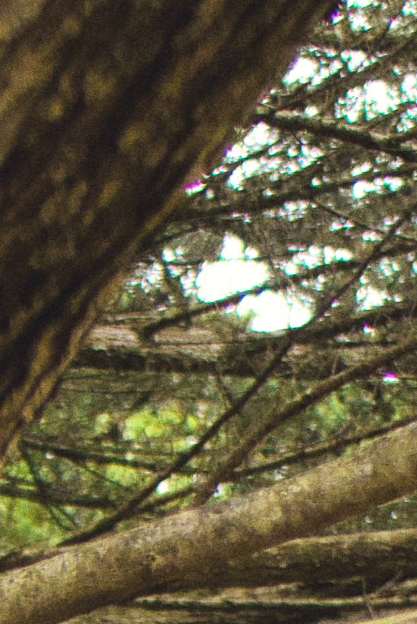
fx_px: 3958
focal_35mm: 228
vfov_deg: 8.8
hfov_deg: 5.7
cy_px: 1009
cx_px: -670
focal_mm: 24
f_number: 1.8
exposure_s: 1/4000
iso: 1600
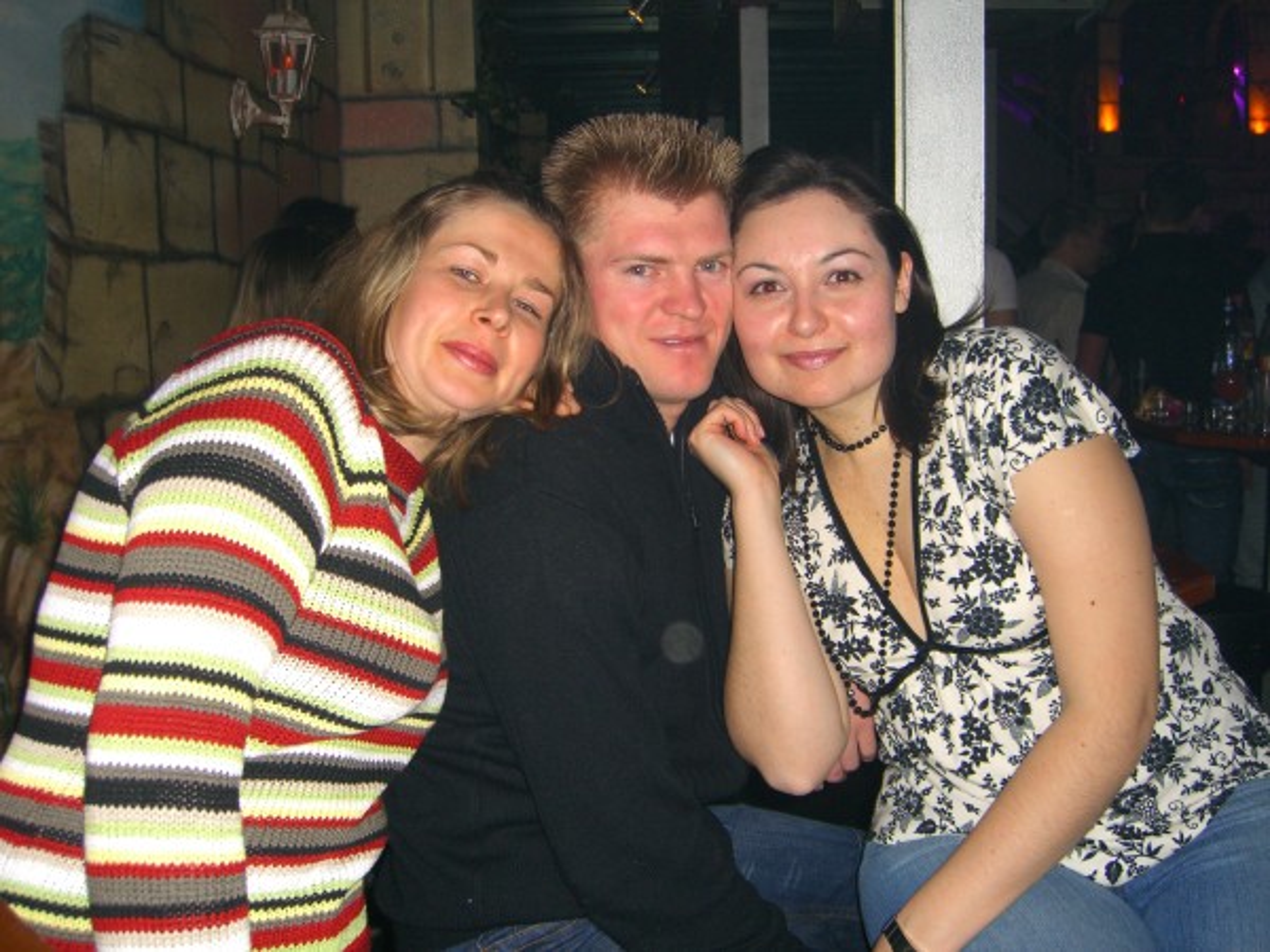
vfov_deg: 37.7
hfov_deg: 49.0
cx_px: 635
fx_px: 1394
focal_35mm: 38
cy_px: 476
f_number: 2.8
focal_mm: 7.9
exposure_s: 1/60
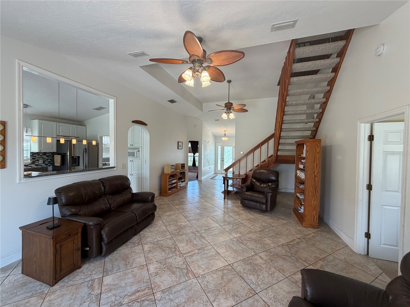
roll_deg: -0.7
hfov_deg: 102.1
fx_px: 166
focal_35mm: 14
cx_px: 205
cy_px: 154
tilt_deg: -1.6
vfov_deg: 85.7
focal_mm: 2.22
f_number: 2.2
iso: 125
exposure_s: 1/120
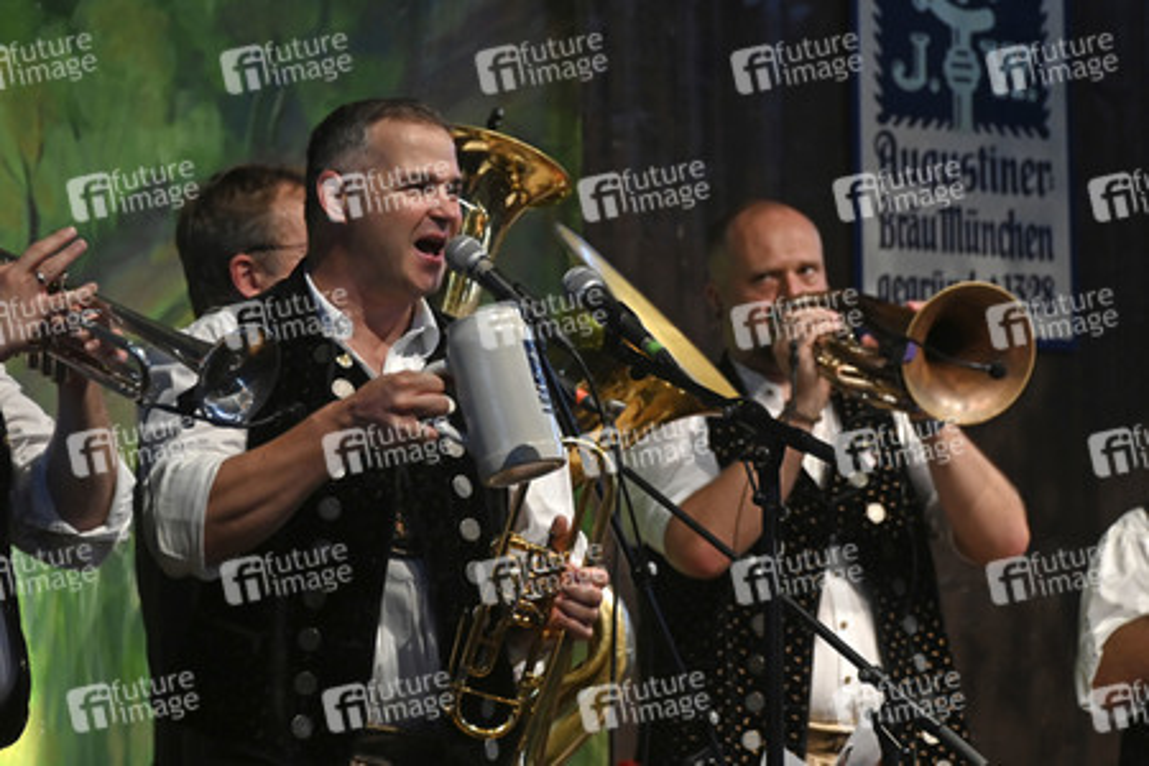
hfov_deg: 7.2
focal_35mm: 285
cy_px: 383
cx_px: 574
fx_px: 9096
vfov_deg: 4.8
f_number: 5.6
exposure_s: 1/640
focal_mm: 190
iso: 4000
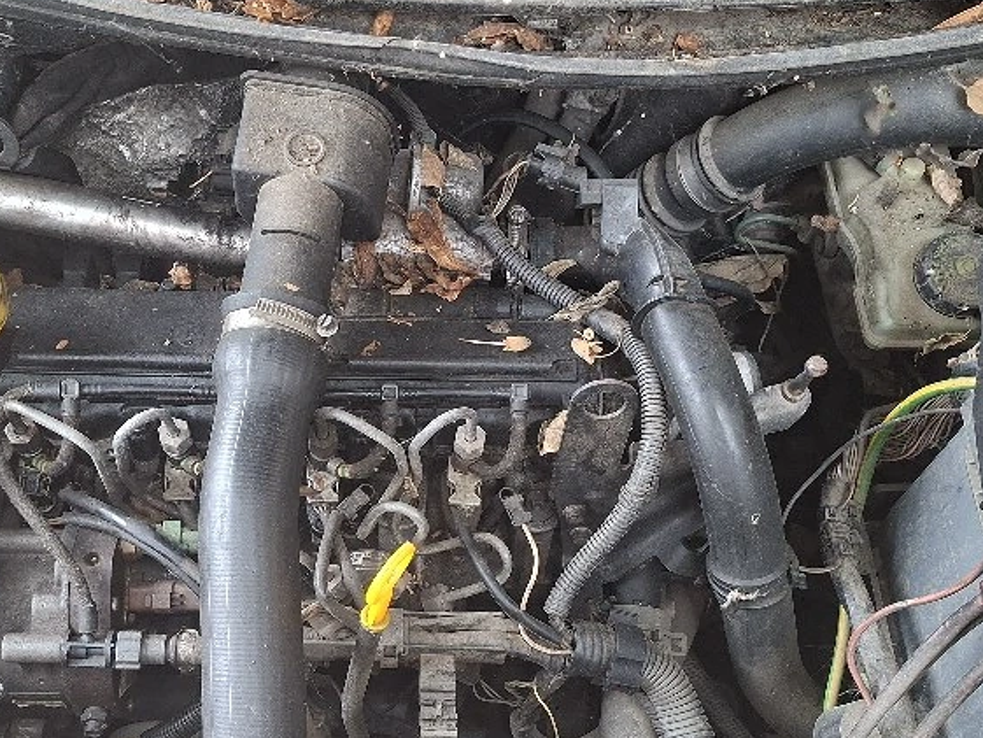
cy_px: 421
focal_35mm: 41
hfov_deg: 45.4
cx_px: 377
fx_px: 1165
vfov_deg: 35.1
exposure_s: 1/50
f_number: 1.8
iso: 200
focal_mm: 5.54
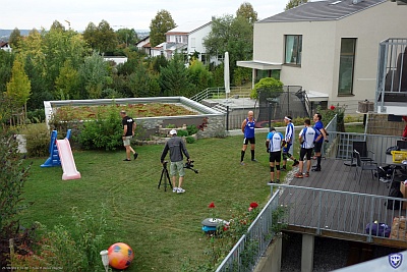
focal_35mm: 44
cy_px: 136
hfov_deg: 44.5
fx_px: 498
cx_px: 204
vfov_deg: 30.5
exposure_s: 1/100
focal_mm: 16.39
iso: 125
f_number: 3.2
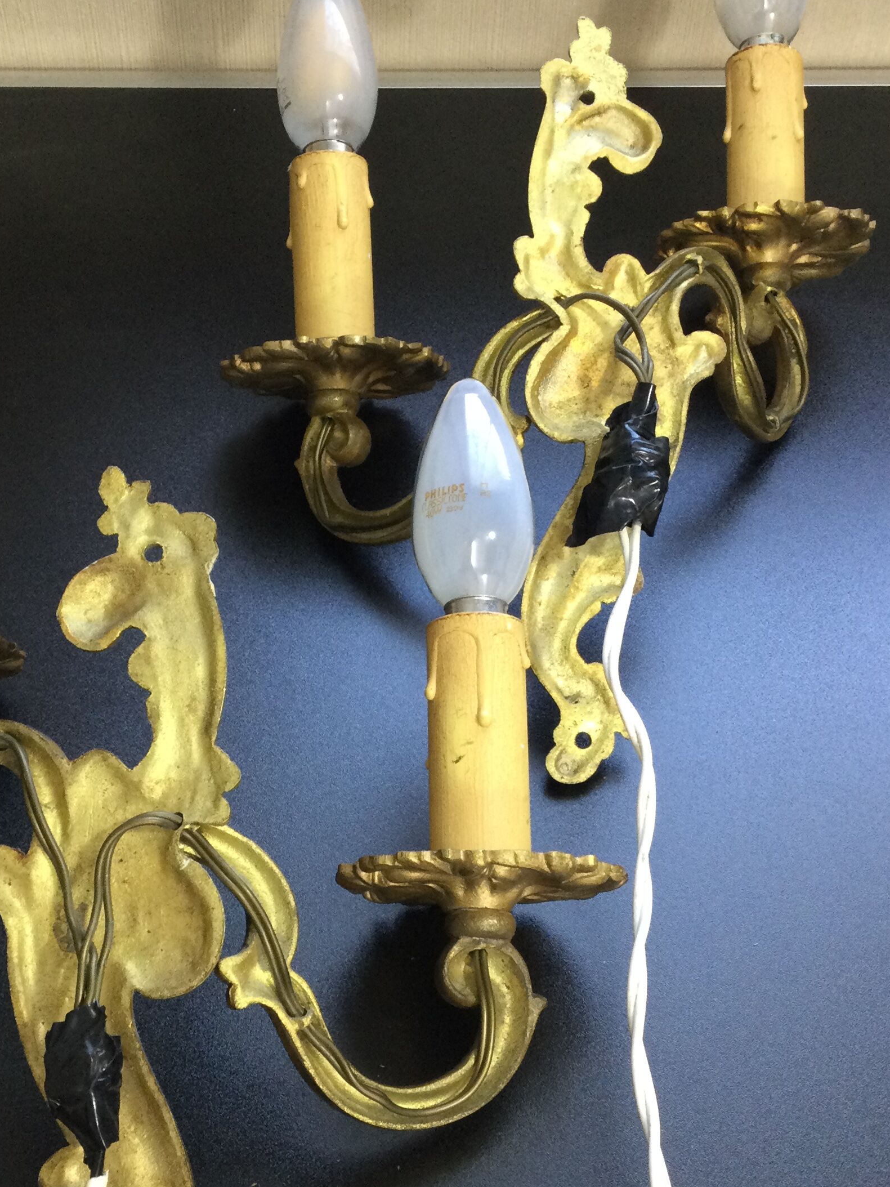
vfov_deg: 39.5
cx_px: 369
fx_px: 1645
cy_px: 717
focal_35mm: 48
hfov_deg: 30.2
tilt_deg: -51.5
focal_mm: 3.3
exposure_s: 1/33
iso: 125
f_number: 2.4
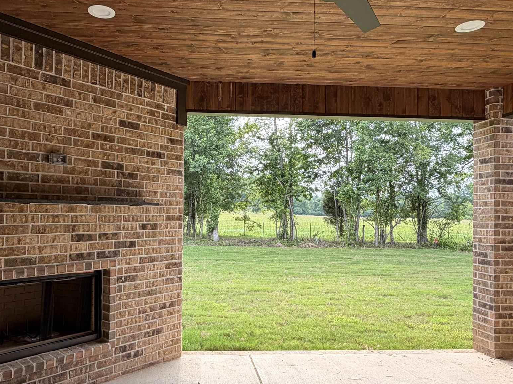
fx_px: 415
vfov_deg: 49.7
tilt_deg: +1.2
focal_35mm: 28
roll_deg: -0.3
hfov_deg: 63.0
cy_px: 209
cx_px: 212
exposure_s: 1/279
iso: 50
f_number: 2.2
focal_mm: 2.22
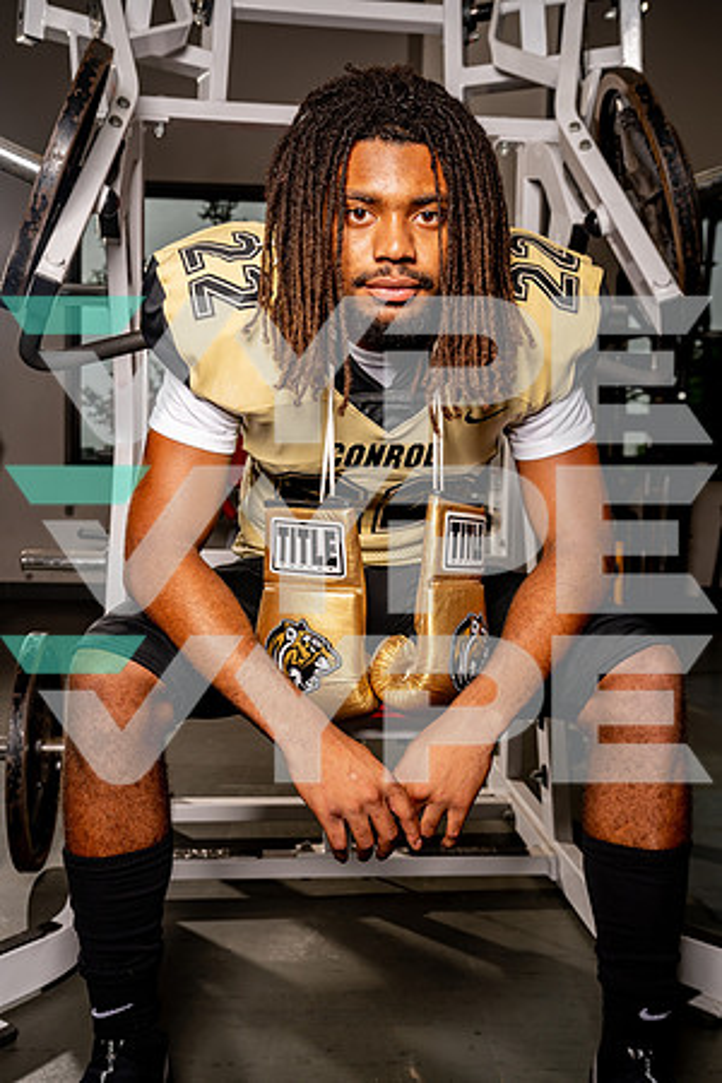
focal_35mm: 36
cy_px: 542
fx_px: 1083
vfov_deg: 53.1
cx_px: 361
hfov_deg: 36.9
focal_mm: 36
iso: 100
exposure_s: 1/320
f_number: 5.6
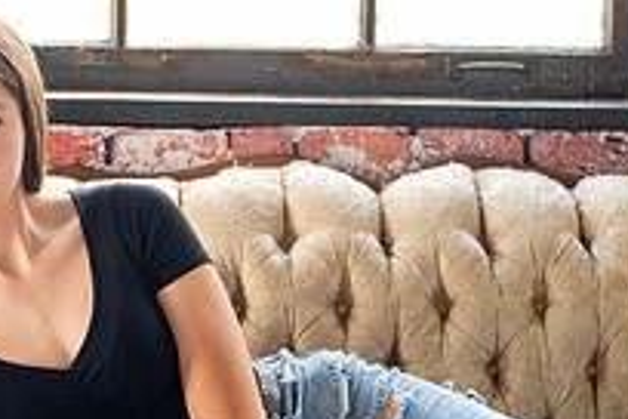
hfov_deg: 13.1
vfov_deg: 8.8
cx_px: 63
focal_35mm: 156
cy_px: 281
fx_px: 2721
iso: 640
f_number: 3.2
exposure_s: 1/200
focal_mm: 50
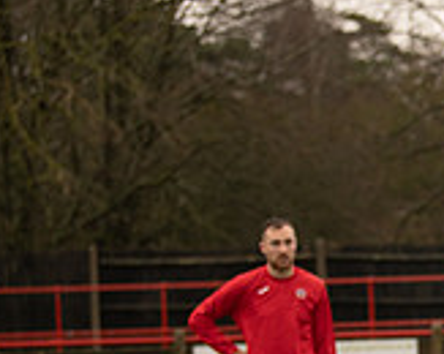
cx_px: 621
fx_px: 3517
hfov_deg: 7.1
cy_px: 516
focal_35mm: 268
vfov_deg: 5.7
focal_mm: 80
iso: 1000
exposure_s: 1/640
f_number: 2.8
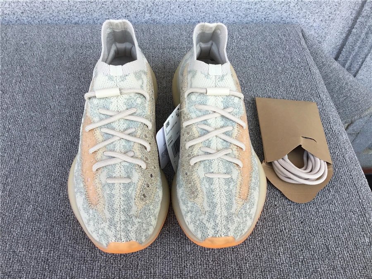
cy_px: 140
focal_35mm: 31
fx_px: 333
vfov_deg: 45.4
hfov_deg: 58.4
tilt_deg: -53.1
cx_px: 186
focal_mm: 3.3
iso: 25
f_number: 2.4
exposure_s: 1/204
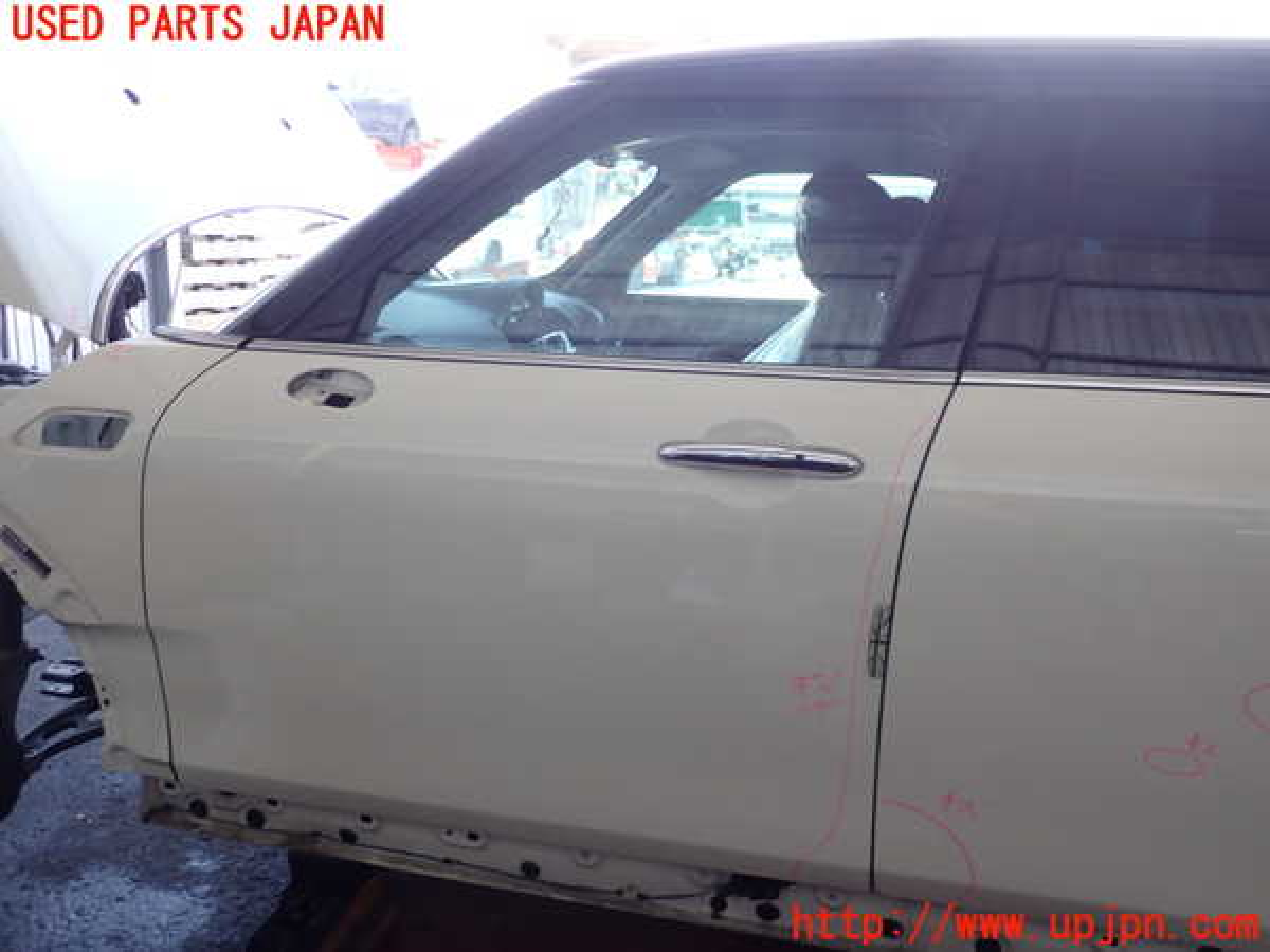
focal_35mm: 30
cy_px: 476
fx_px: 1101
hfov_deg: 60.0
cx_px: 635
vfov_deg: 46.8
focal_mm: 5.4
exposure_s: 1/60
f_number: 2.3
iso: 125
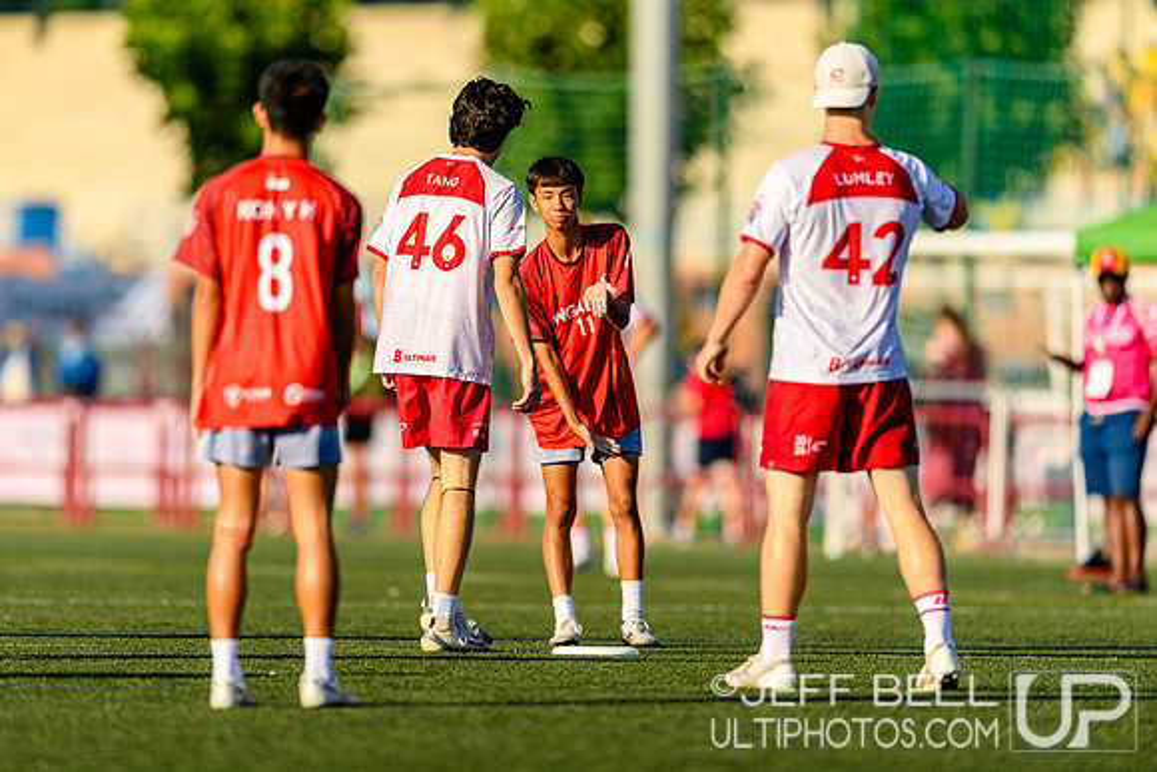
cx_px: 531
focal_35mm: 456
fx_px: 14663
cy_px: 332
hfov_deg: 4.5
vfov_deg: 3.0
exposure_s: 1/1250
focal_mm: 400
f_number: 3.2
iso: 100
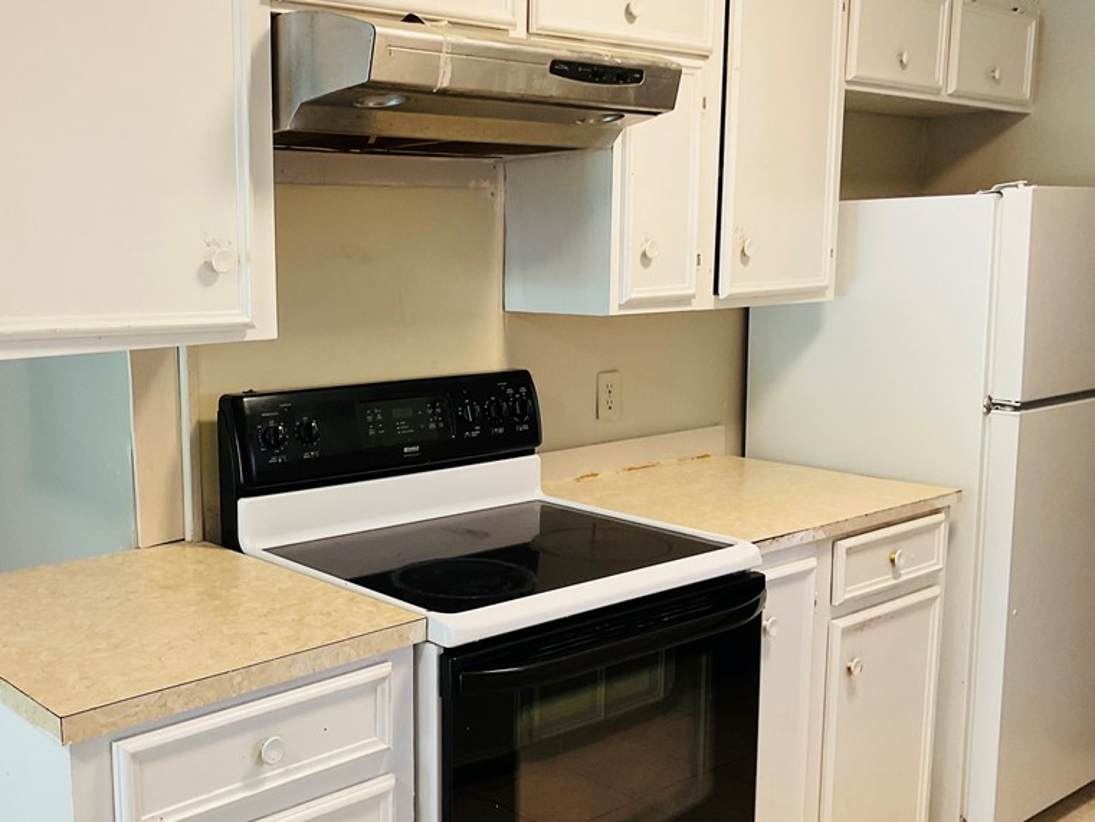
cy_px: 449
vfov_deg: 36.8
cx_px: 396
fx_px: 1234
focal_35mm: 39
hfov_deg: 47.3
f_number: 1.8
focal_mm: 3
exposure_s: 1/60
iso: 80
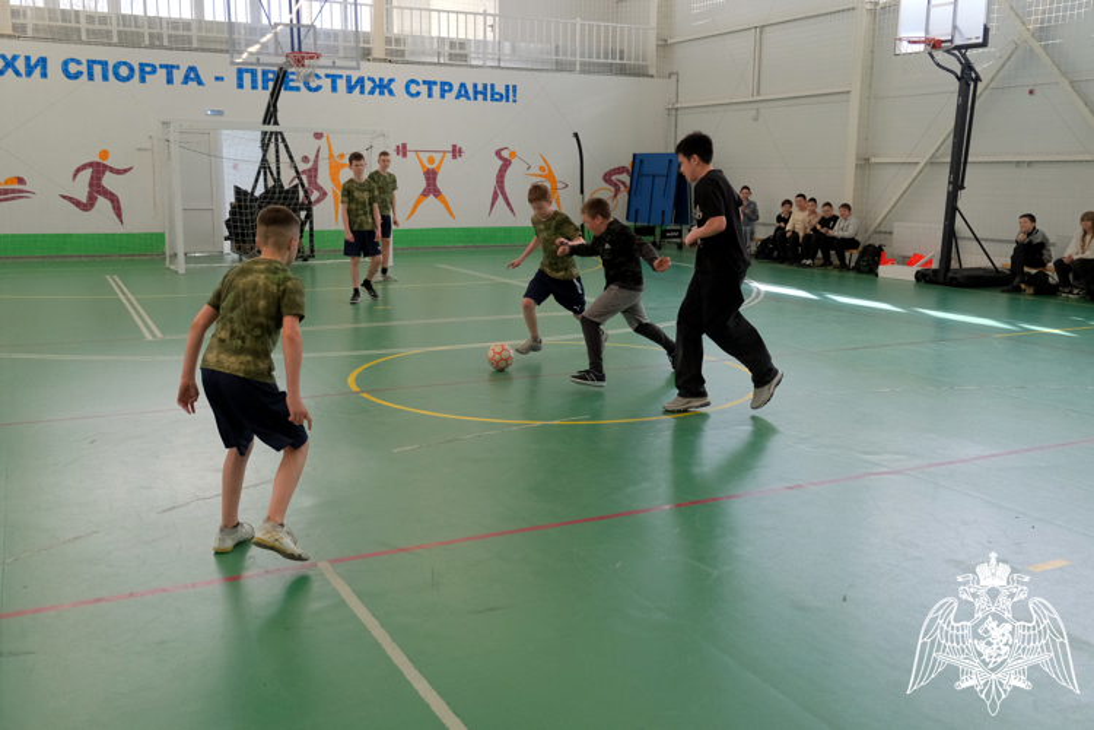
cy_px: 365
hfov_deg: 58.7
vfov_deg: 41.1
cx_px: 547
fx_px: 972
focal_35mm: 32
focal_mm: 21.4
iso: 1600
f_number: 3.2
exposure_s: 1/1000
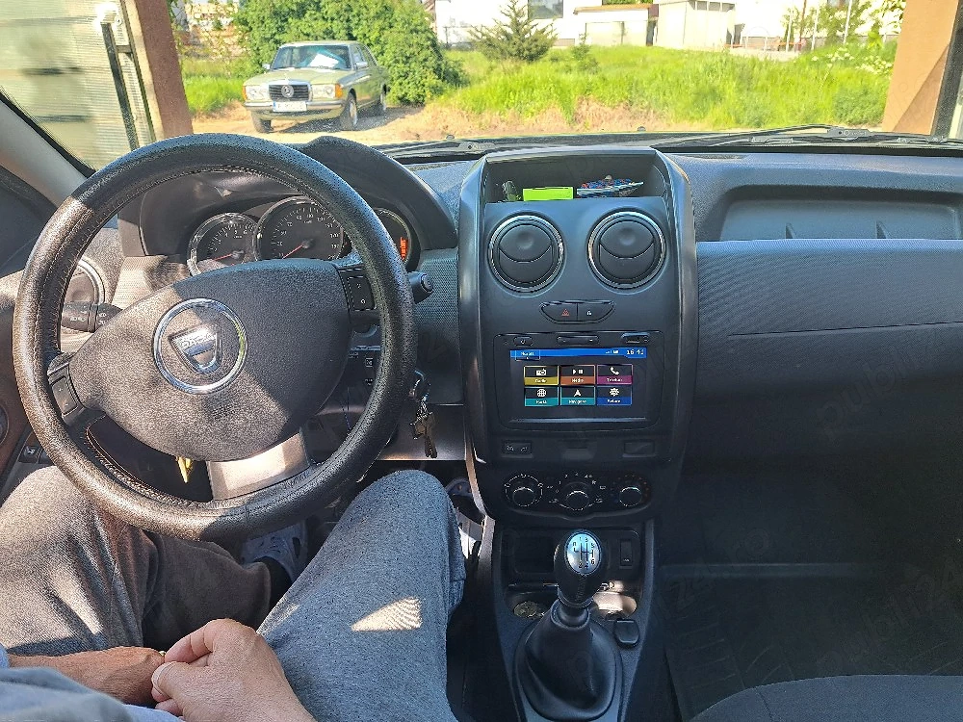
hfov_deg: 71.6
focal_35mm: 24
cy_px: 361
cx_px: 482
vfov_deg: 56.8
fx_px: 668
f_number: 1.8
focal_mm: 5.23
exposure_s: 1/100
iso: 50
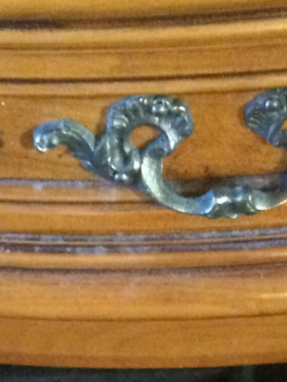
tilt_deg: -58.6
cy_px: 783
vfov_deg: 13.3
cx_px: 190
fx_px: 1393
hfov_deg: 11.7
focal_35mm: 126
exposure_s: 1/17
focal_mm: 4.15
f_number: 2.2
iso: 1000
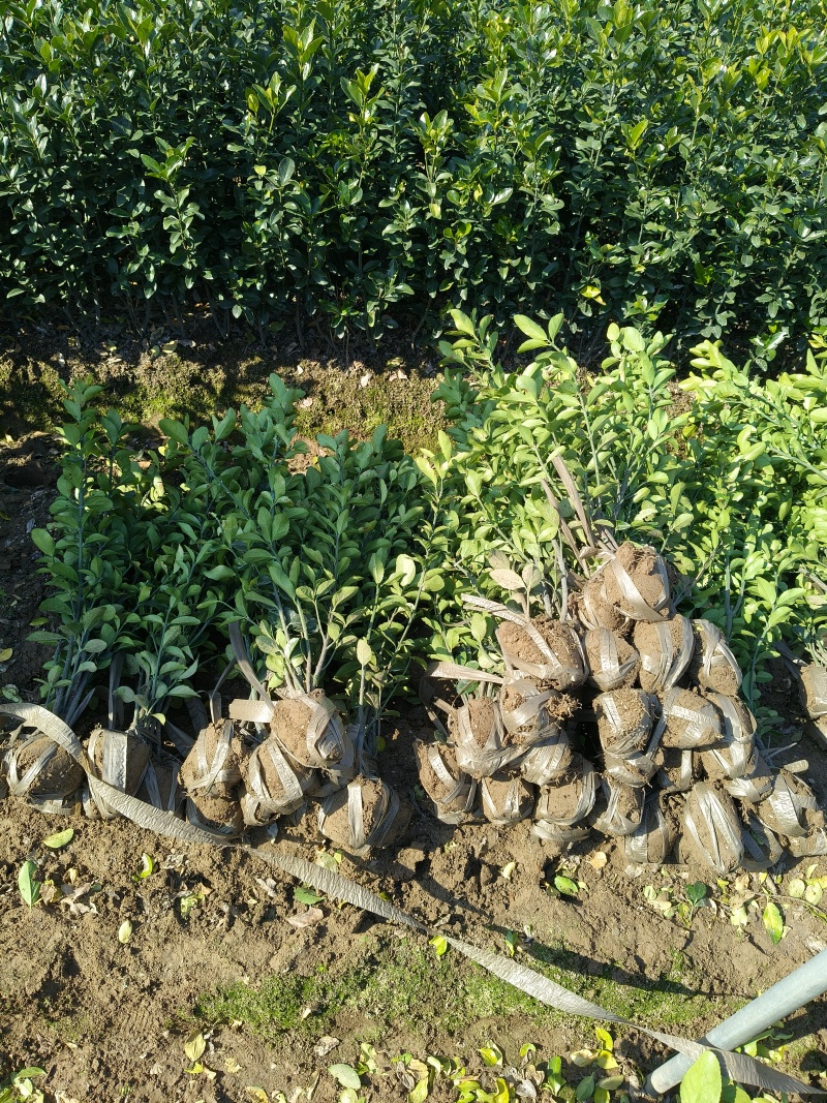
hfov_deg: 53.1
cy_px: 552
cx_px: 414
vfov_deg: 67.3
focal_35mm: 26
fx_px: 828
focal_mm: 4.84
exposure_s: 1/1664
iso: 80
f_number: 1.8
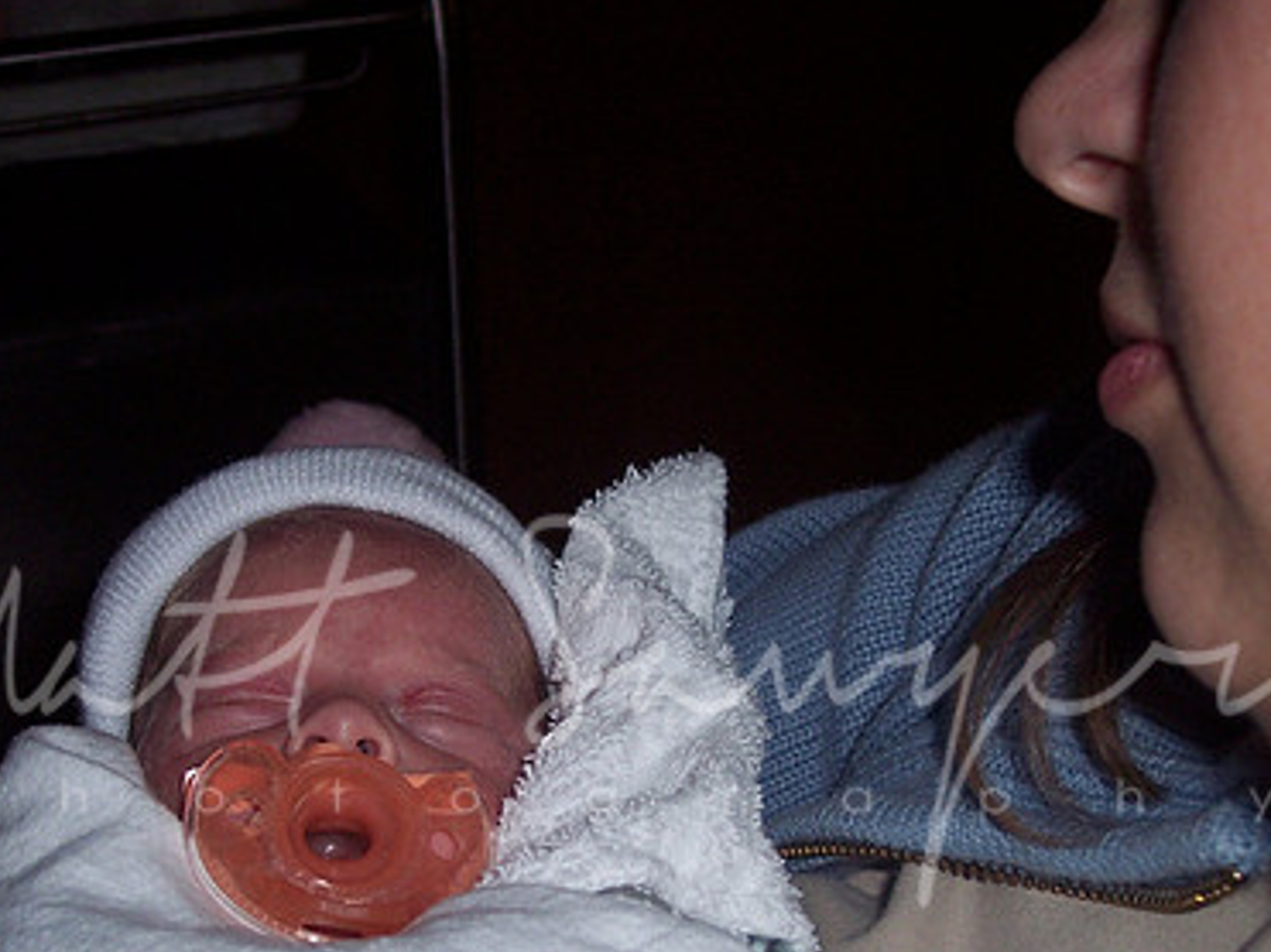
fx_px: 2239
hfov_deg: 31.6
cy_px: 673
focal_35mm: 61
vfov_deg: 23.8
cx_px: 510
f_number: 2.8
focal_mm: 8
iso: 100
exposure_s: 1/60
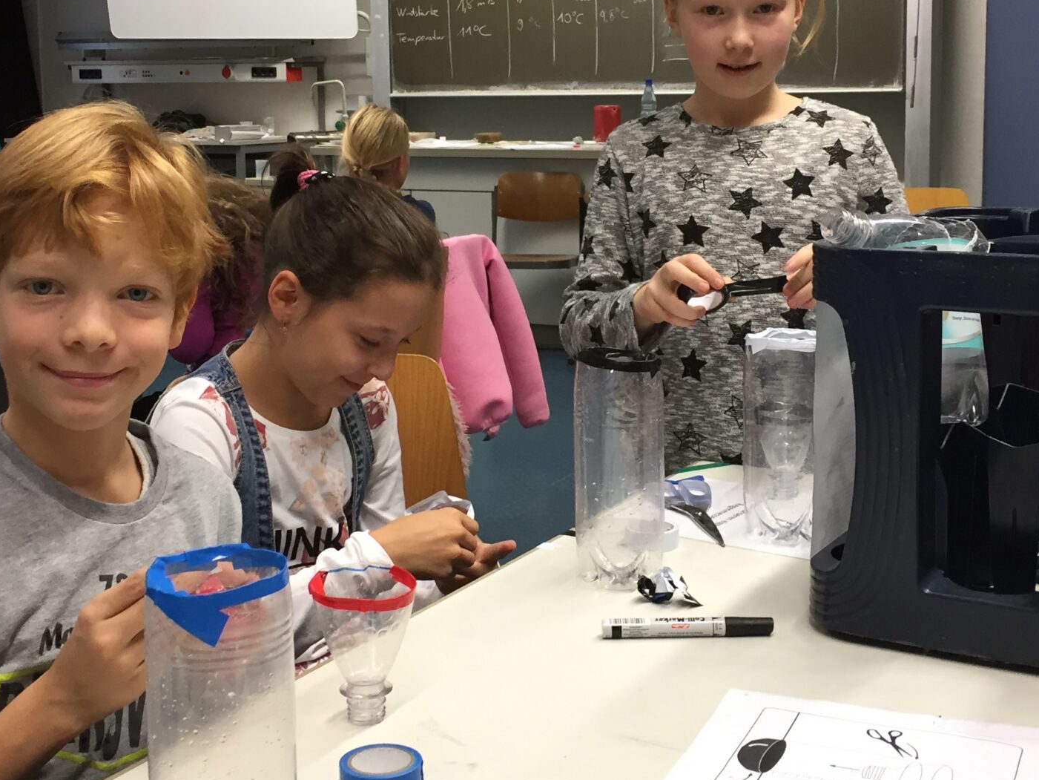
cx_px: 506
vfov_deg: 27.4
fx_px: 1591
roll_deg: +1.3
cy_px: 273
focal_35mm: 53
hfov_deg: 36.2
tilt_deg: -6.0
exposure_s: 1/33
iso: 50
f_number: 2.2
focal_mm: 4.15
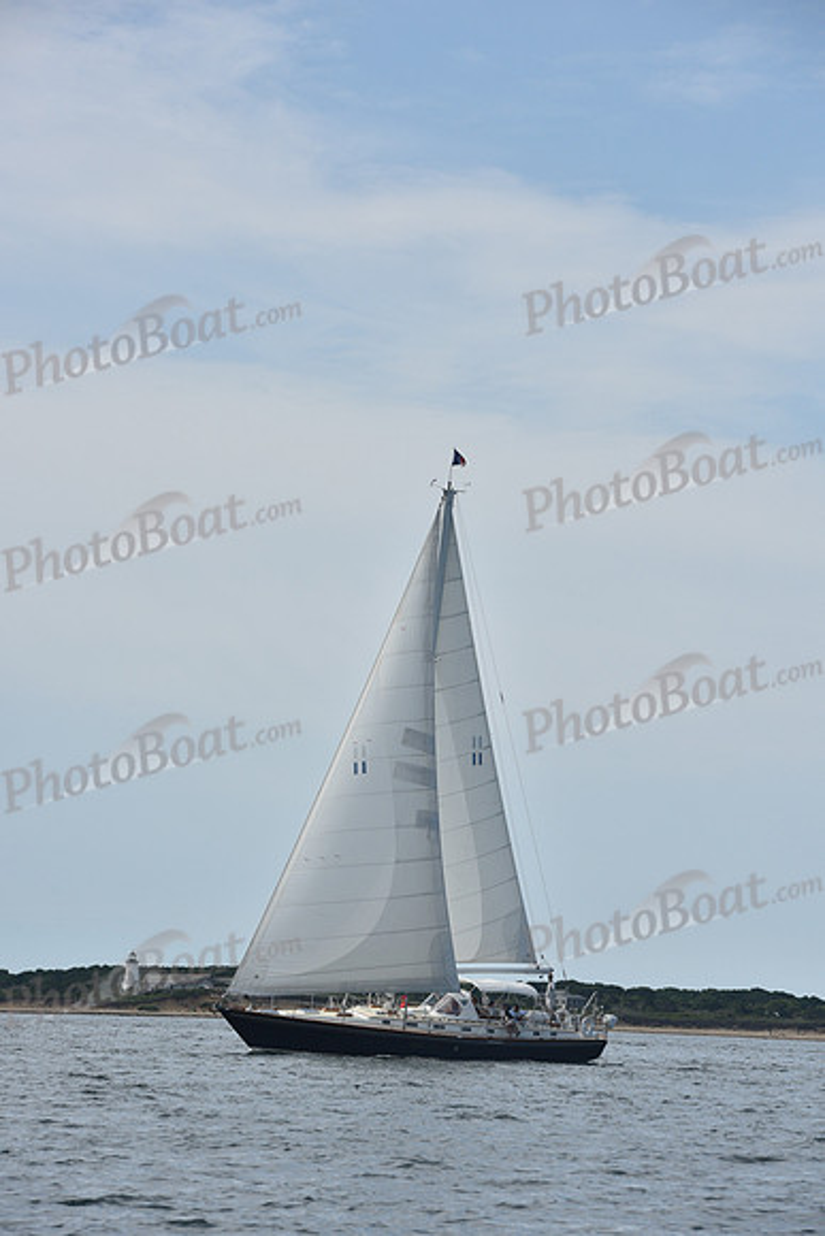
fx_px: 5153
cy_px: 618
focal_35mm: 150
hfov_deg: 9.2
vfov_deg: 13.7
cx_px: 412
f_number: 10
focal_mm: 150
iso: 320
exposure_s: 1/1250
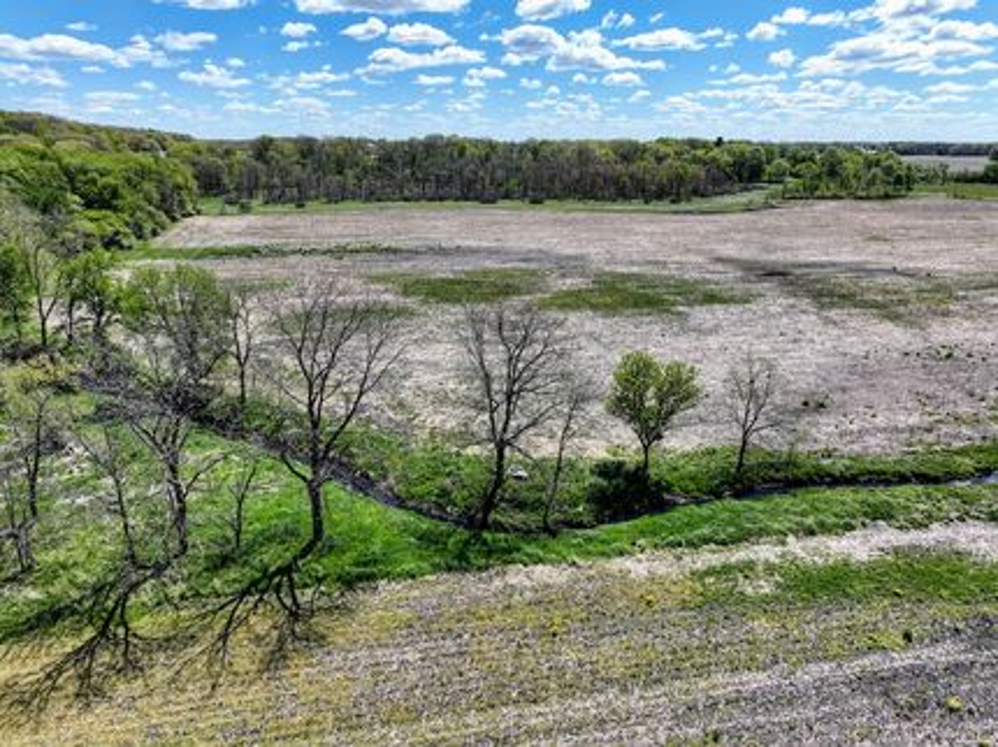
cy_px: 374
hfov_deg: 71.6
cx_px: 499
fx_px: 692
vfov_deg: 56.8
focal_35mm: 24
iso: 150
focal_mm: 12.29
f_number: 2.8
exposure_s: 1/2500
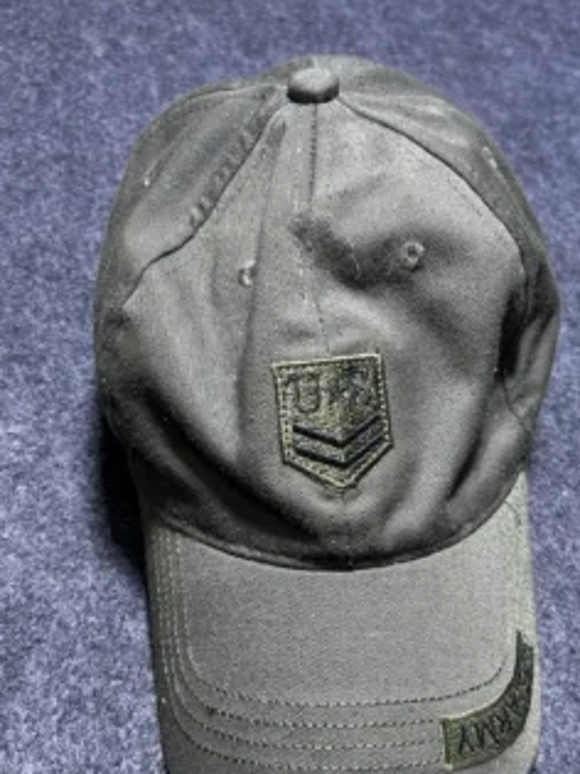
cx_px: 356
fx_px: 984
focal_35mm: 44
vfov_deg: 42.6
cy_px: 493
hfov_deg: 32.7
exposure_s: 1/50
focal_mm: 5.7
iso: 80
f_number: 1.5
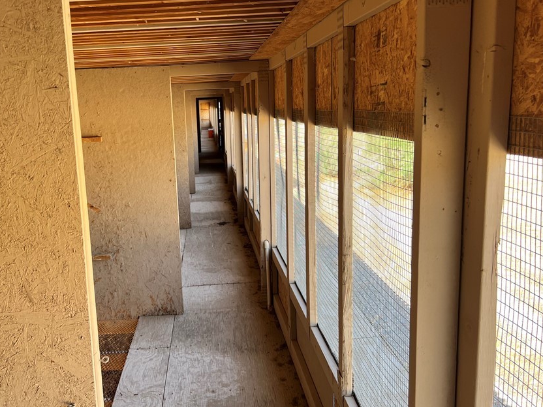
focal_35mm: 32
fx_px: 502
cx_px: 211
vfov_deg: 44.2
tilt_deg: -12.3
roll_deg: +2.0
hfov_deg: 56.3
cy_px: 198
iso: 40
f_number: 1.5
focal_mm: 5.7
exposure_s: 1/268
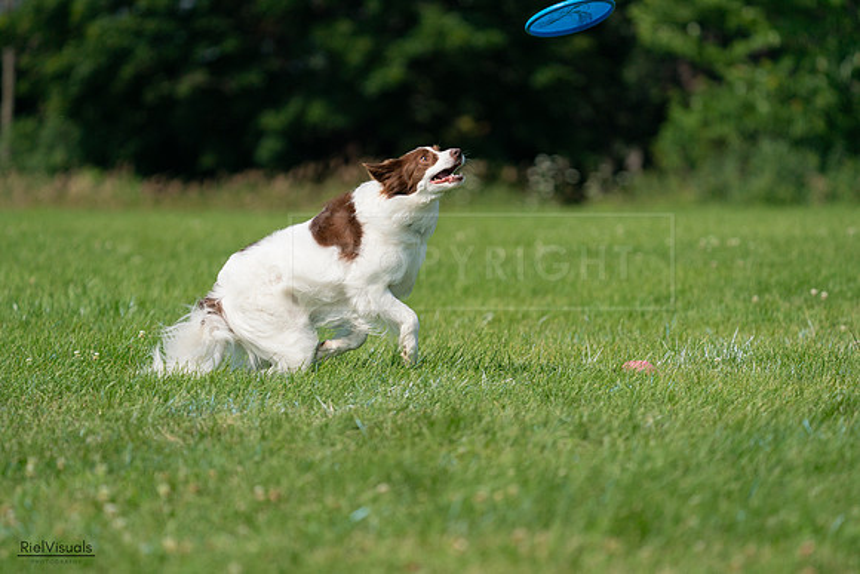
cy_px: 287
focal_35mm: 286
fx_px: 6834
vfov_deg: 4.8
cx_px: 430
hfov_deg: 7.2
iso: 400
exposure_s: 1/4000
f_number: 5.6
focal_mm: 286
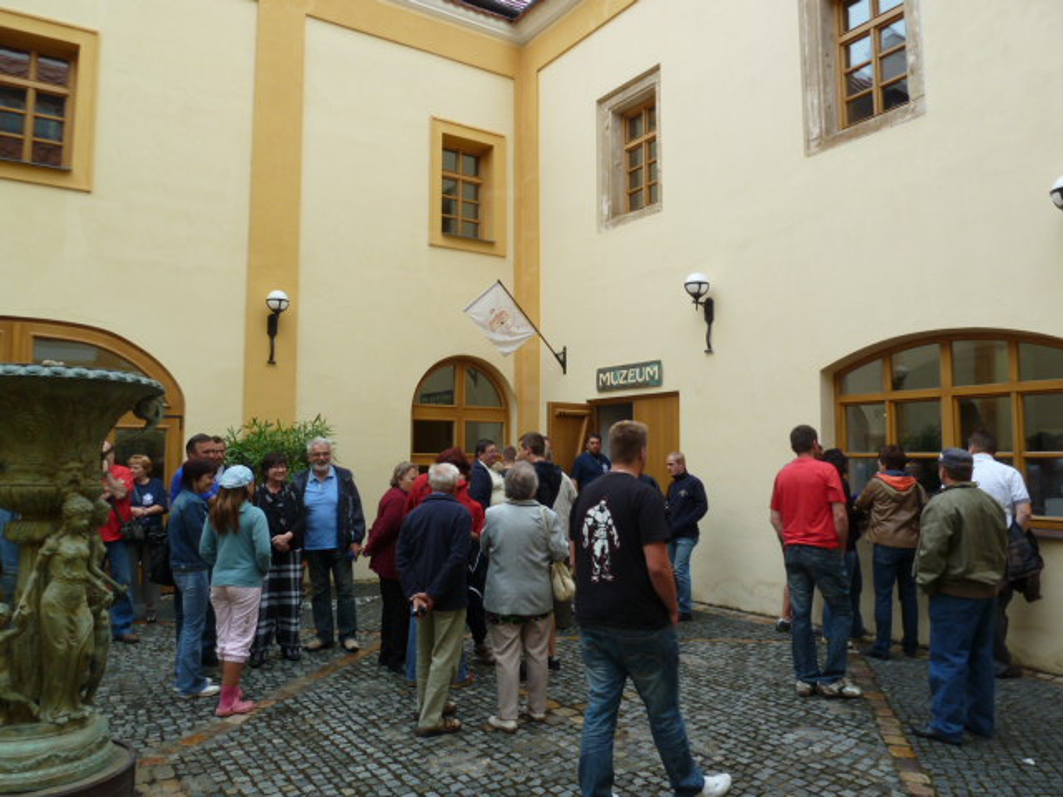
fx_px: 768
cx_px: 532
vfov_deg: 54.9
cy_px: 398
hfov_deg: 69.4
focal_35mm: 25
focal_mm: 4.1
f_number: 3.5
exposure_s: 1/100
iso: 80
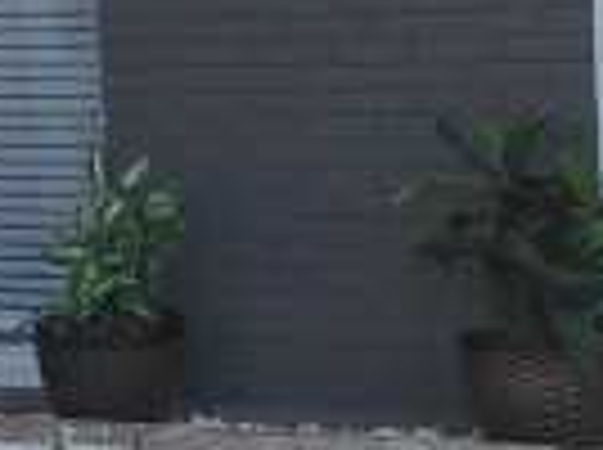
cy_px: -45
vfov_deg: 7.4
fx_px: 3460
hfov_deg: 9.1
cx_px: -752
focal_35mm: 199
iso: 80
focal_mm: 4.7
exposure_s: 1/160
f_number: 3.4
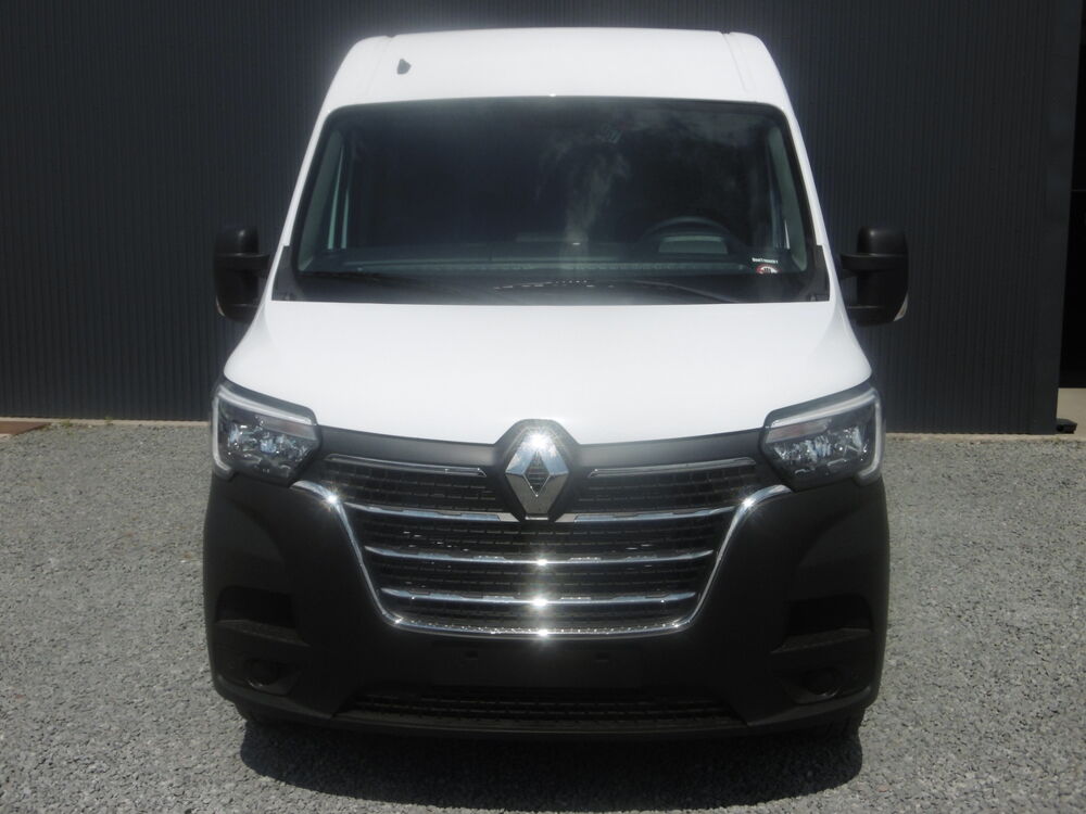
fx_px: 1192
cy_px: 407
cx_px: 543
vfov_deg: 37.7
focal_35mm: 38
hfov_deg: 49.0
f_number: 9.3
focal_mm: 6.8
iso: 100
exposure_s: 1/500
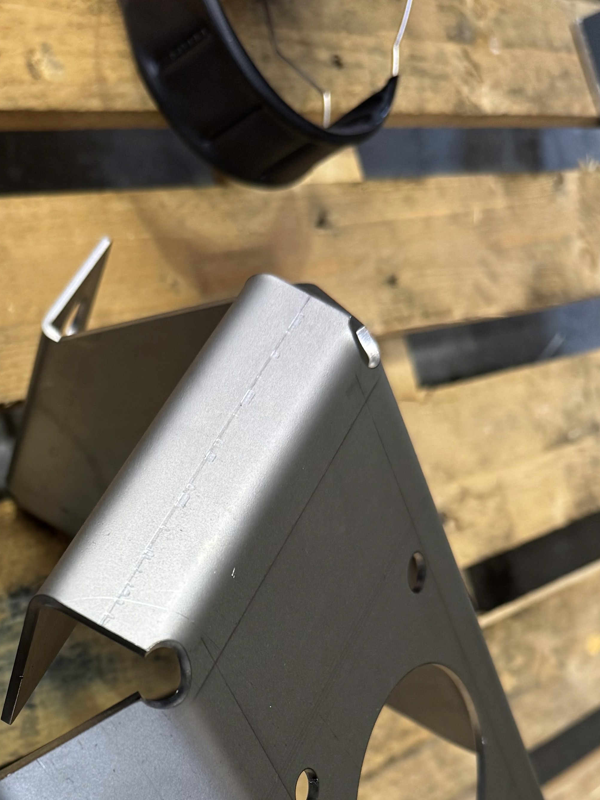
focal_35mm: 51
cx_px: 86
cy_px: 804
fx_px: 1179
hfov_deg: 27.7
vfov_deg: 34.1
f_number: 1.78
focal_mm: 6.76
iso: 200
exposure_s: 1/100
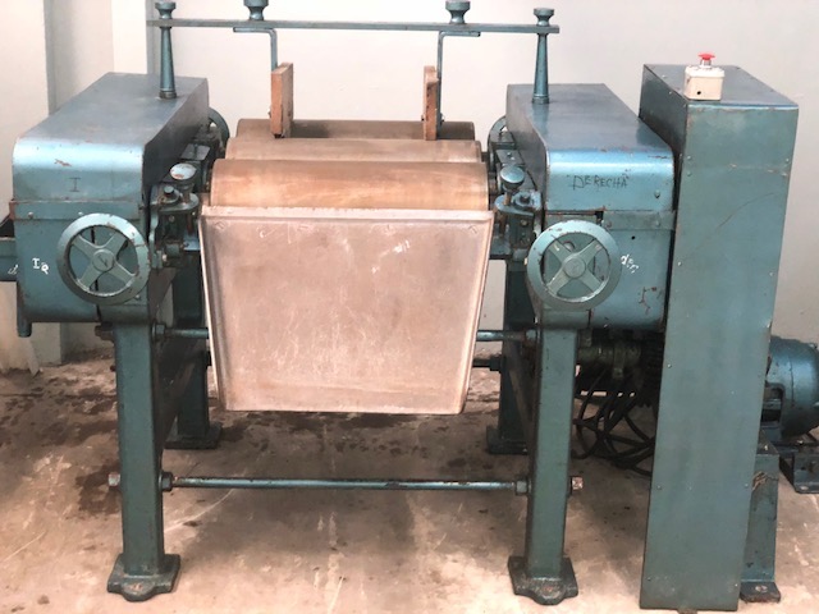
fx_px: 1349
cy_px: 307
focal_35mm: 57
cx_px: 410
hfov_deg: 33.8
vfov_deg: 25.7
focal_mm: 6.6
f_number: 2.8
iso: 320
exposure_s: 1/50
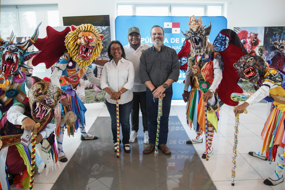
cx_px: 142
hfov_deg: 73.7
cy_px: 95
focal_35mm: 24
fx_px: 190
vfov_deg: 53.1
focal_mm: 24
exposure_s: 1/320
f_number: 4
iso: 8000
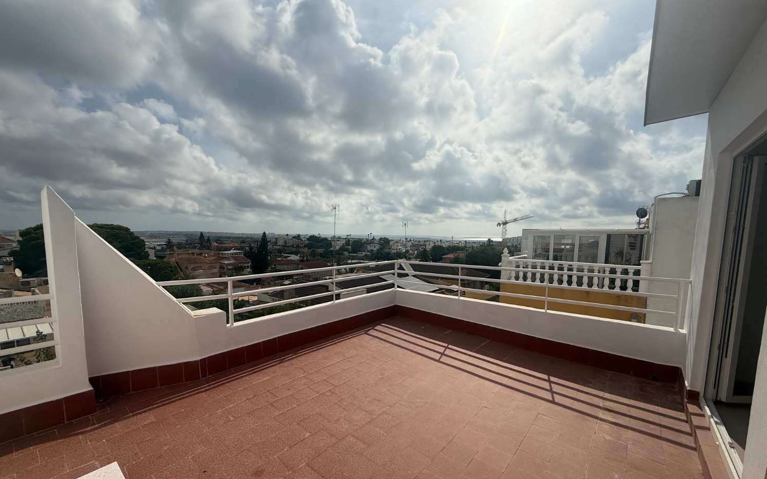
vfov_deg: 74.5
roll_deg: +0.6
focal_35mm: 15
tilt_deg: -5.0
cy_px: 267
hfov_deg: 101.5
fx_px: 314
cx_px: 382
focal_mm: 2.22
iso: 50
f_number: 2.2
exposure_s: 1/6173
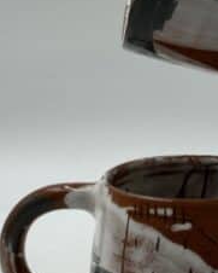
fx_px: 1338
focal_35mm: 166
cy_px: 30
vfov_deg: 11.5
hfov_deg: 9.2
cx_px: 225
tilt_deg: -9.3
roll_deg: -1.6
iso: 64
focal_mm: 6.86
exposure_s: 1/681
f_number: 1.78
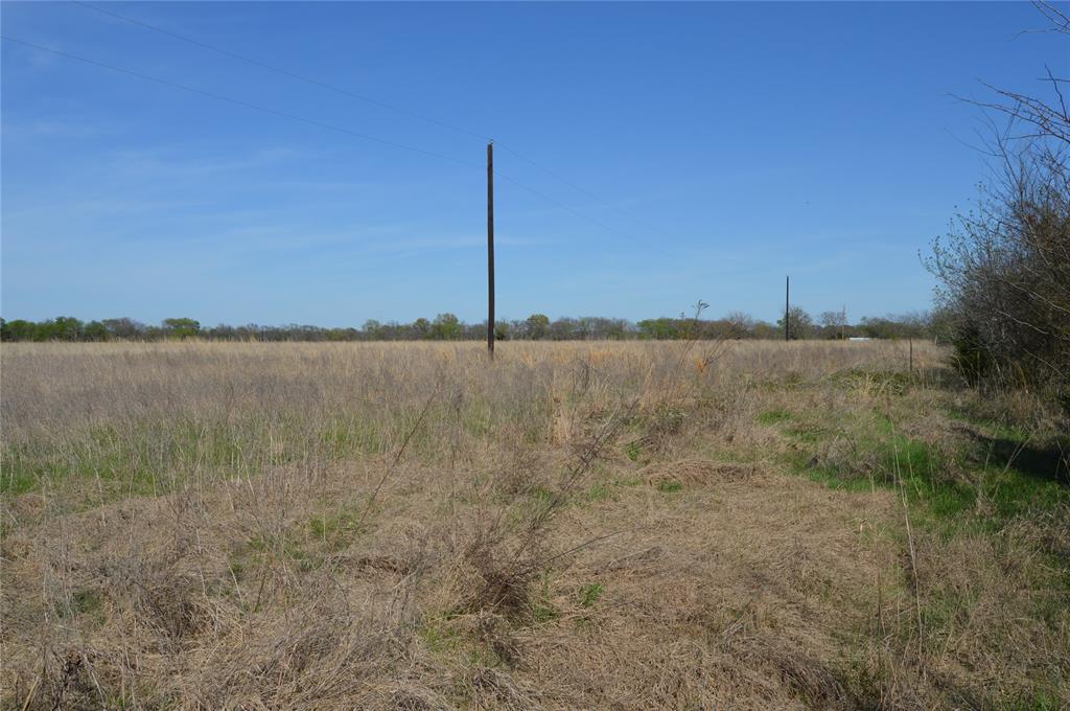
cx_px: 535
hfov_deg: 67.4
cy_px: 356
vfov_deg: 47.8
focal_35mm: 27
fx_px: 801
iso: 100
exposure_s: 1/320
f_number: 9
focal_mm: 18
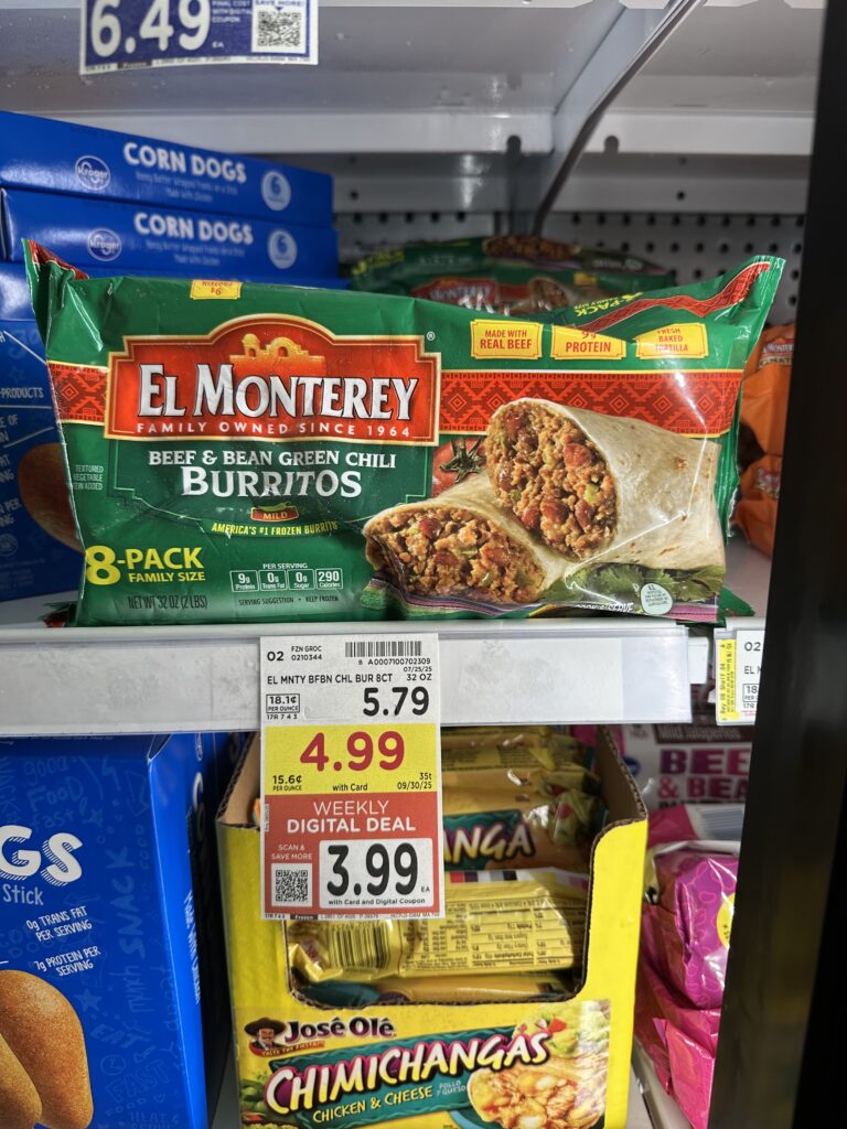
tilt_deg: -13.5
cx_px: 424
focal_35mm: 24
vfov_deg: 71.6
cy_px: 564
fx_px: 783
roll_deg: -0.9
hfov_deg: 56.8
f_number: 1.78
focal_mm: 6.86
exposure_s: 1/120
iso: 64
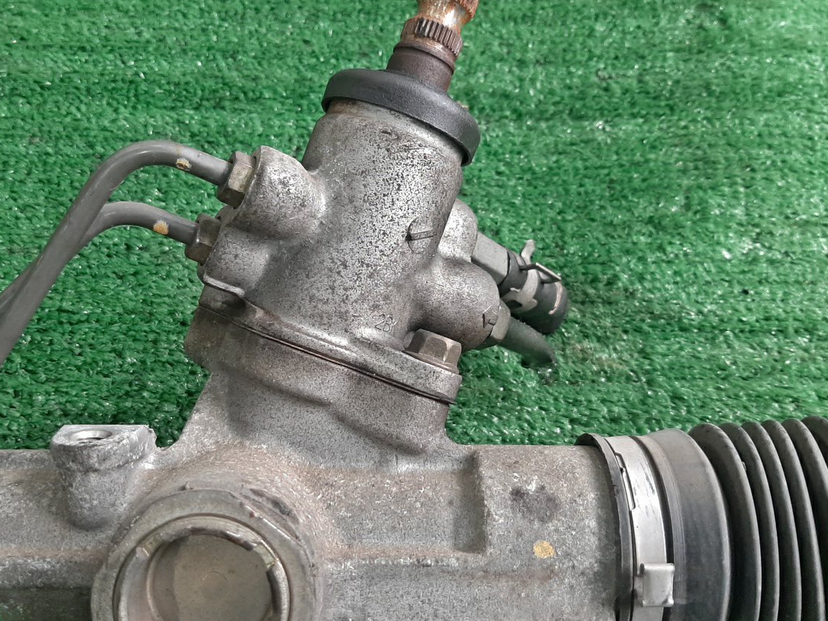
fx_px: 813
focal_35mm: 34
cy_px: 335
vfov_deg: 41.8
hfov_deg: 53.9
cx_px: 381
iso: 112
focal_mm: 3.93
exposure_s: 1/50
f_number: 1.7
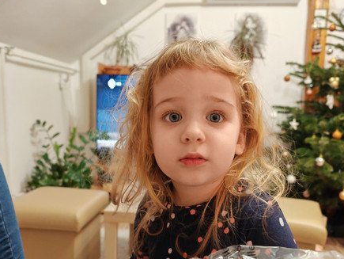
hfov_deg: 58.3
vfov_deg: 45.5
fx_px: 308
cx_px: 176
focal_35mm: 31
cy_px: 141
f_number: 1.6
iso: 1000
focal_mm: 7.62
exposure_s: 1/66
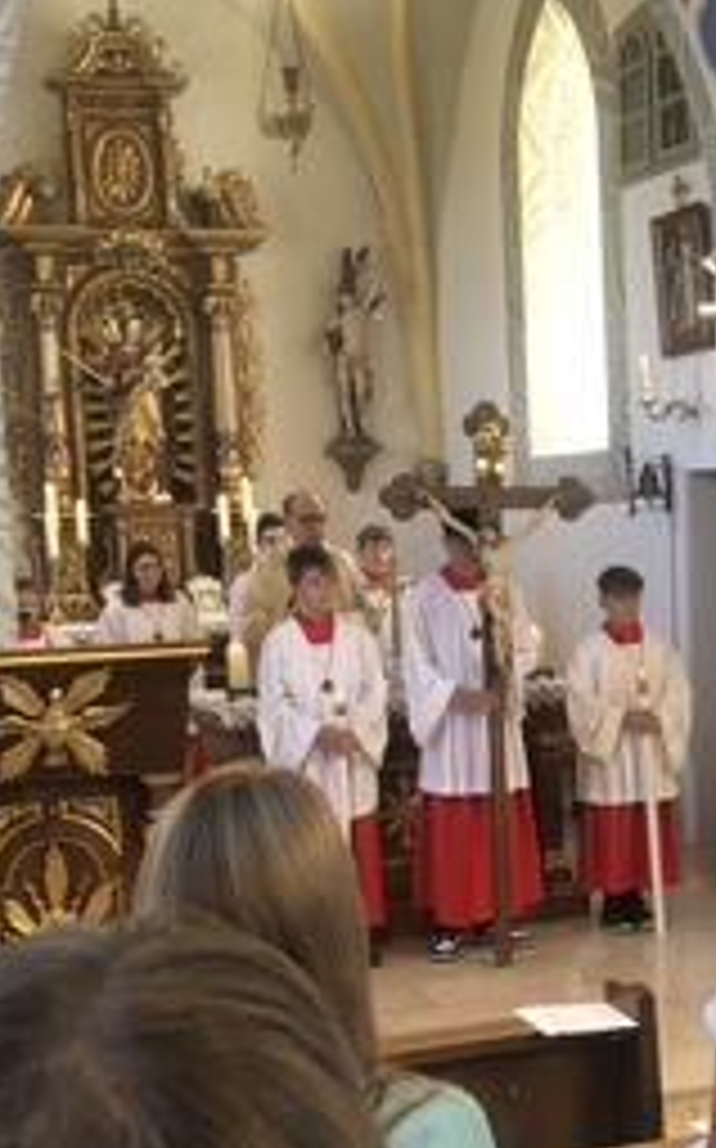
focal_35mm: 64
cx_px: 585
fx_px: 2002
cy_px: 745
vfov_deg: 31.8
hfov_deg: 20.0
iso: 32
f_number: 1.8
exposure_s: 1/33
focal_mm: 4
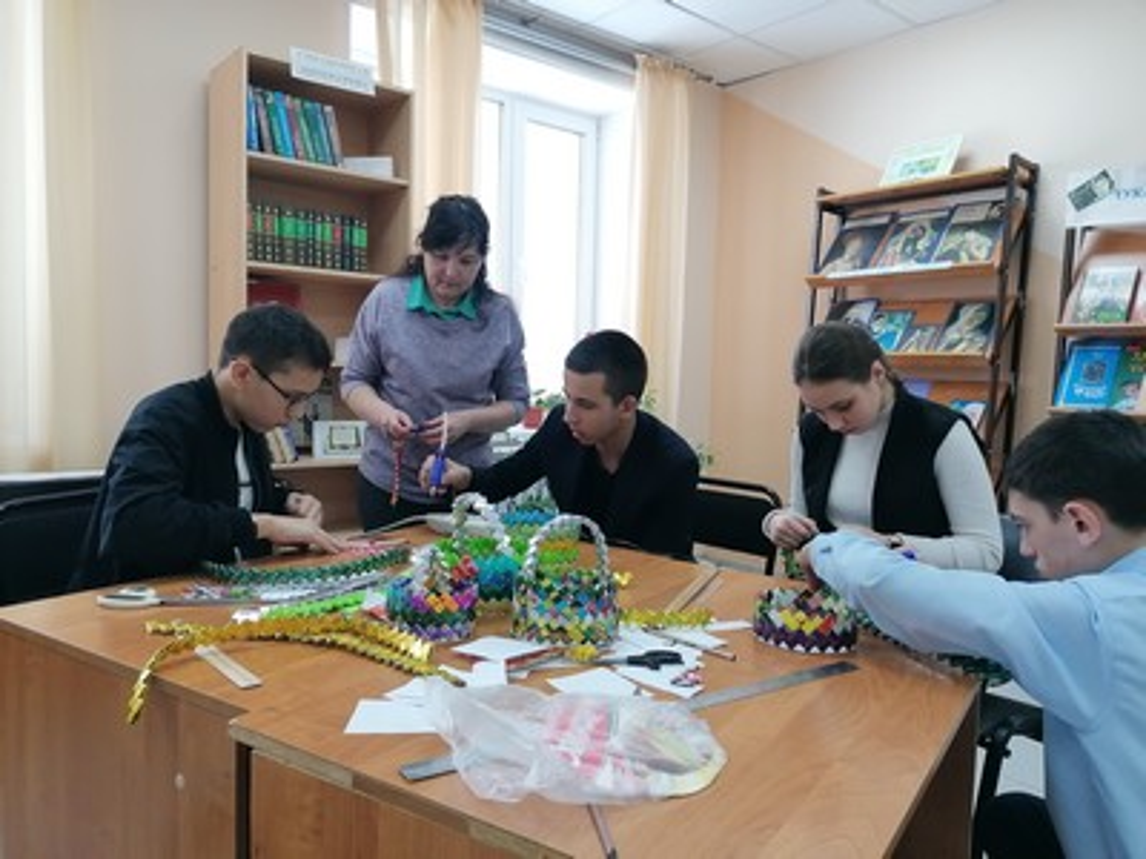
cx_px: 573
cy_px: 430
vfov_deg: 51.4
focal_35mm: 27
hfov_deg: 65.3
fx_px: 894
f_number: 1.8
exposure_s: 1/100
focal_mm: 4.75
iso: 125
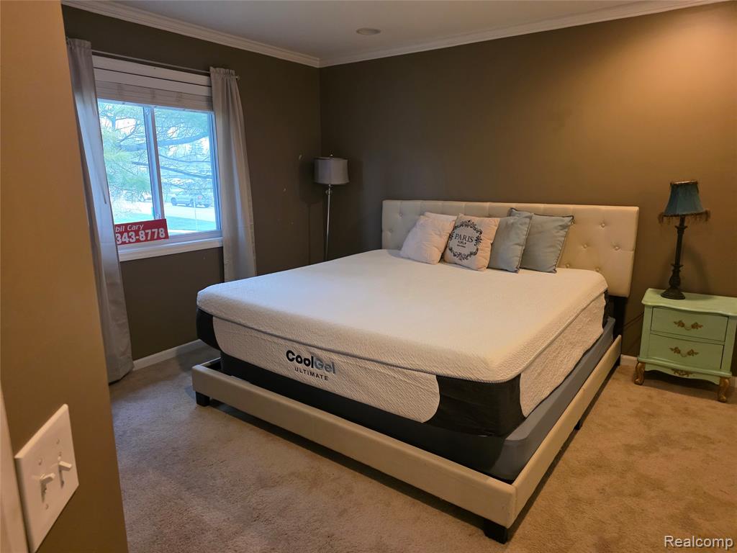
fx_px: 490
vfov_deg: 58.9
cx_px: 368
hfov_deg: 73.9
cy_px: 276
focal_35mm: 23
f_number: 1.7
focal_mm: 6.3
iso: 800
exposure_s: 1/120
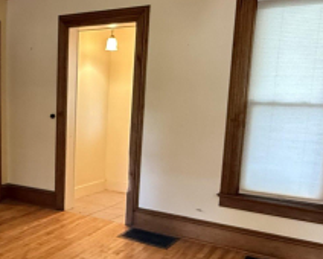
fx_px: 411
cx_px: 68
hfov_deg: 41.2
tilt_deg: -8.6
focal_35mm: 43
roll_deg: -1.5
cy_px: 166
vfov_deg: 34.7
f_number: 2.2
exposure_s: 1/60
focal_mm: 2.22
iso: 800
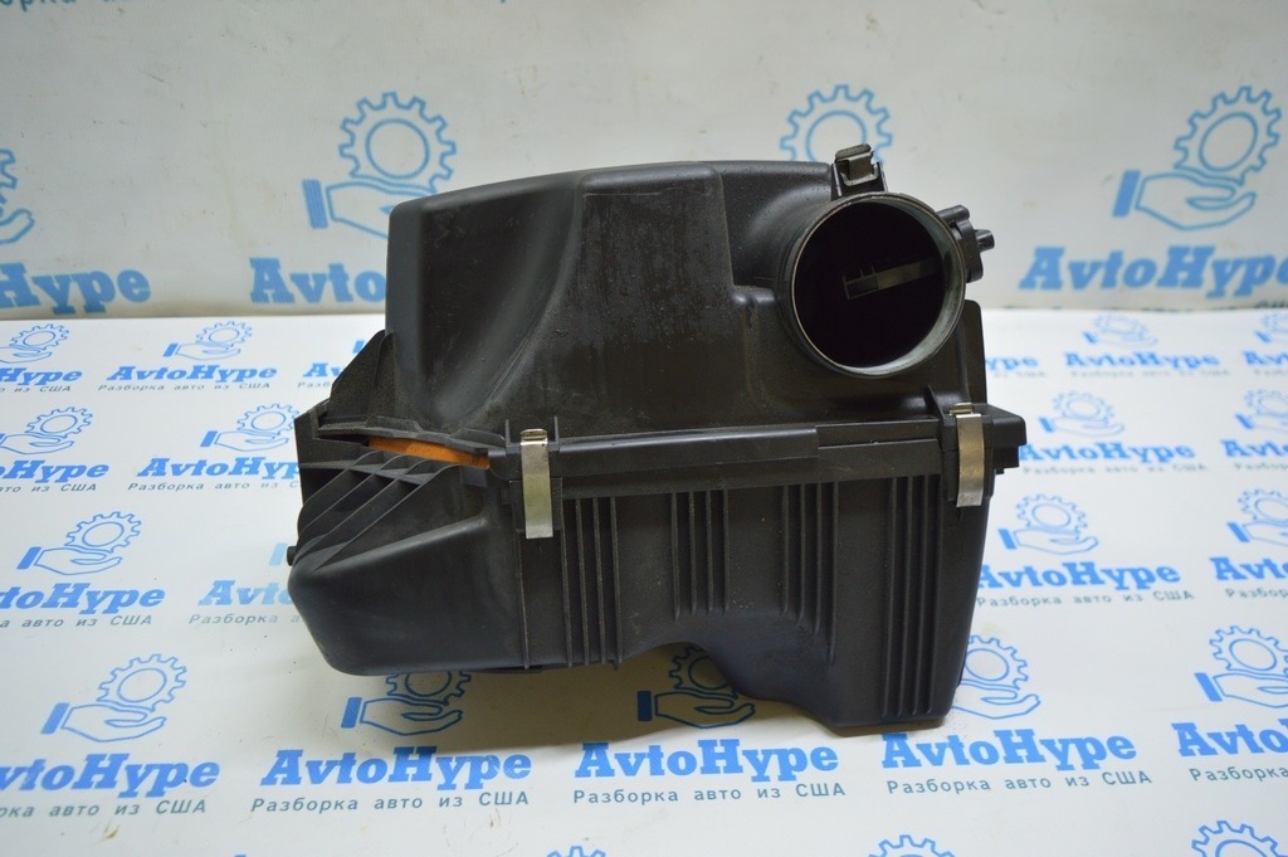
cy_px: 428
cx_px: 644
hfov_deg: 62.0
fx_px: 1072
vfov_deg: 43.5
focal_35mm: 30
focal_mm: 20
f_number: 3.5
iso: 400
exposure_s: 1/50
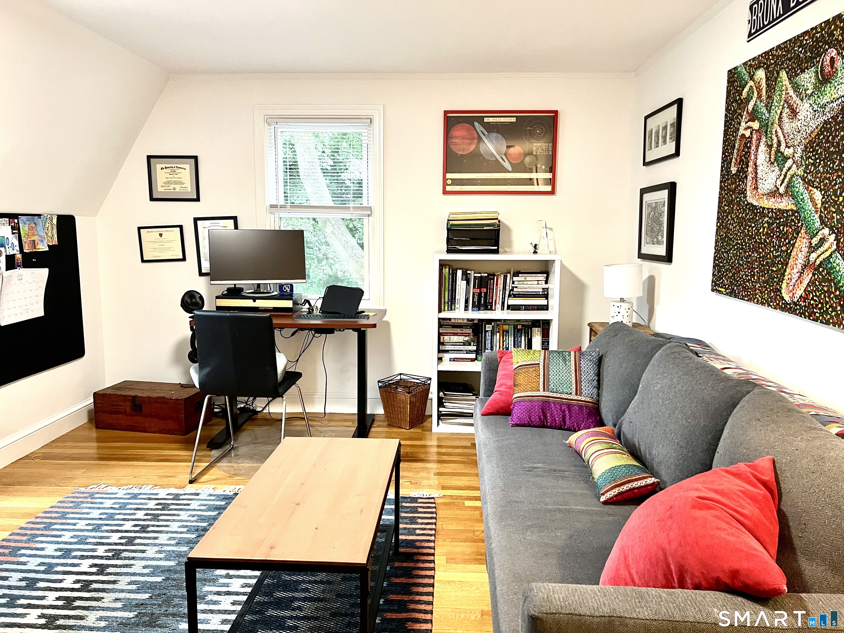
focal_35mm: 26
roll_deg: -0.9
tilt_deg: -7.9
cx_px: 422
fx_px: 634
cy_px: 316
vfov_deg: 53.1
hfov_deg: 67.3
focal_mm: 5.7
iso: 250
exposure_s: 1/60
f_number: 1.5
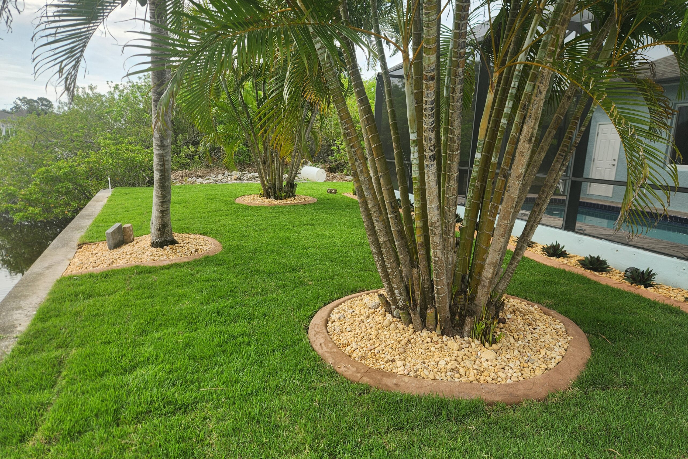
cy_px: 236
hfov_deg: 73.7
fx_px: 459
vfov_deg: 53.1
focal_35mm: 24
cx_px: 345
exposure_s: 1/664
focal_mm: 5.4
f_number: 1.8
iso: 20
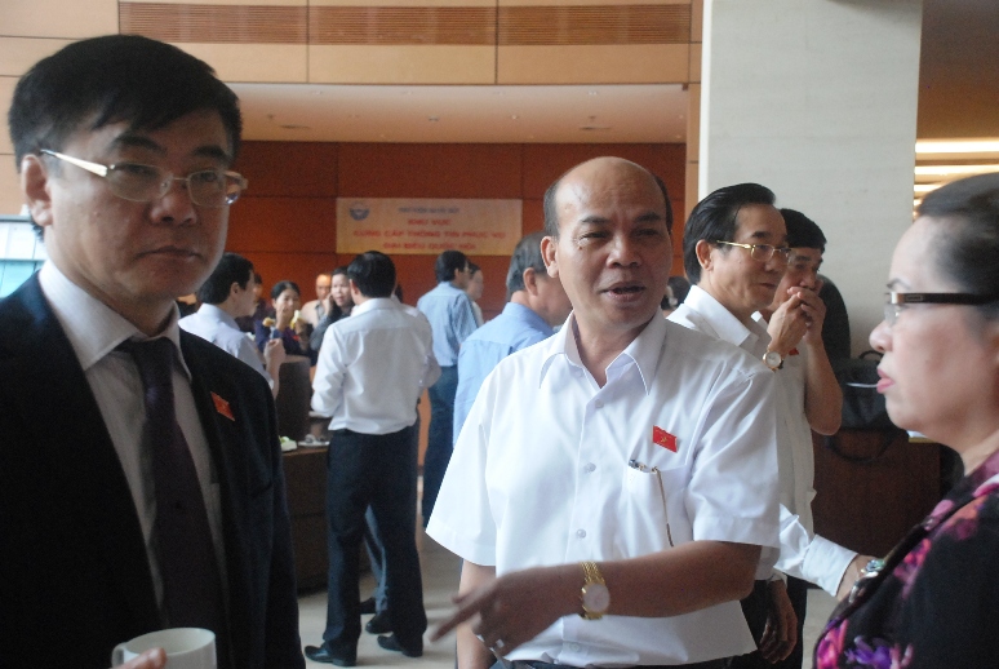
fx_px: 1459
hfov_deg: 37.8
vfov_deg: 25.8
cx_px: 500
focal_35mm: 52
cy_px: 334
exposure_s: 1/160
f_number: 6.3
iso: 1600
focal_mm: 35
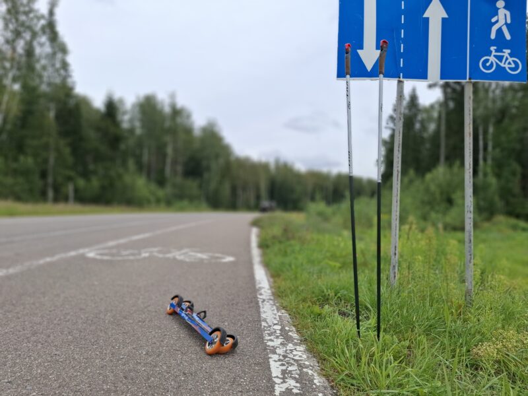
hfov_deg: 73.9
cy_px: 198
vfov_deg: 58.9
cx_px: 264
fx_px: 351
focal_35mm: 23
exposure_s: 1/1049
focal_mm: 5.54
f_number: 1.8
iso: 50
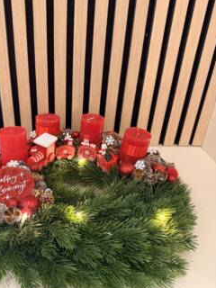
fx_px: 250
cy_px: 148
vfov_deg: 60.0
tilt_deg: -29.5
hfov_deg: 46.5
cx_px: 84
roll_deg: -3.9
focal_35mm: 30
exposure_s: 1/50
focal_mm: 6.76
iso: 500
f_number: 1.78
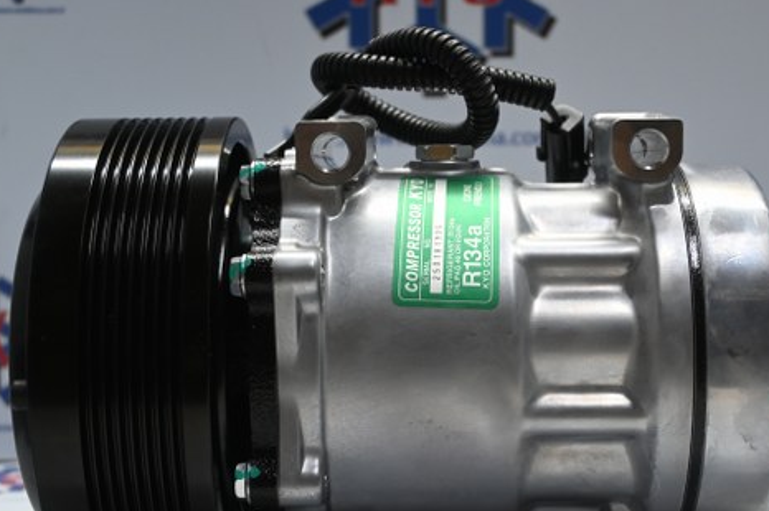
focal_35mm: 59
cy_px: 316
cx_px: 418
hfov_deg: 34.0
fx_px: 1259
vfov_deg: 22.9
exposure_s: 1/50
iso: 640
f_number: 4.8
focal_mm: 30.5
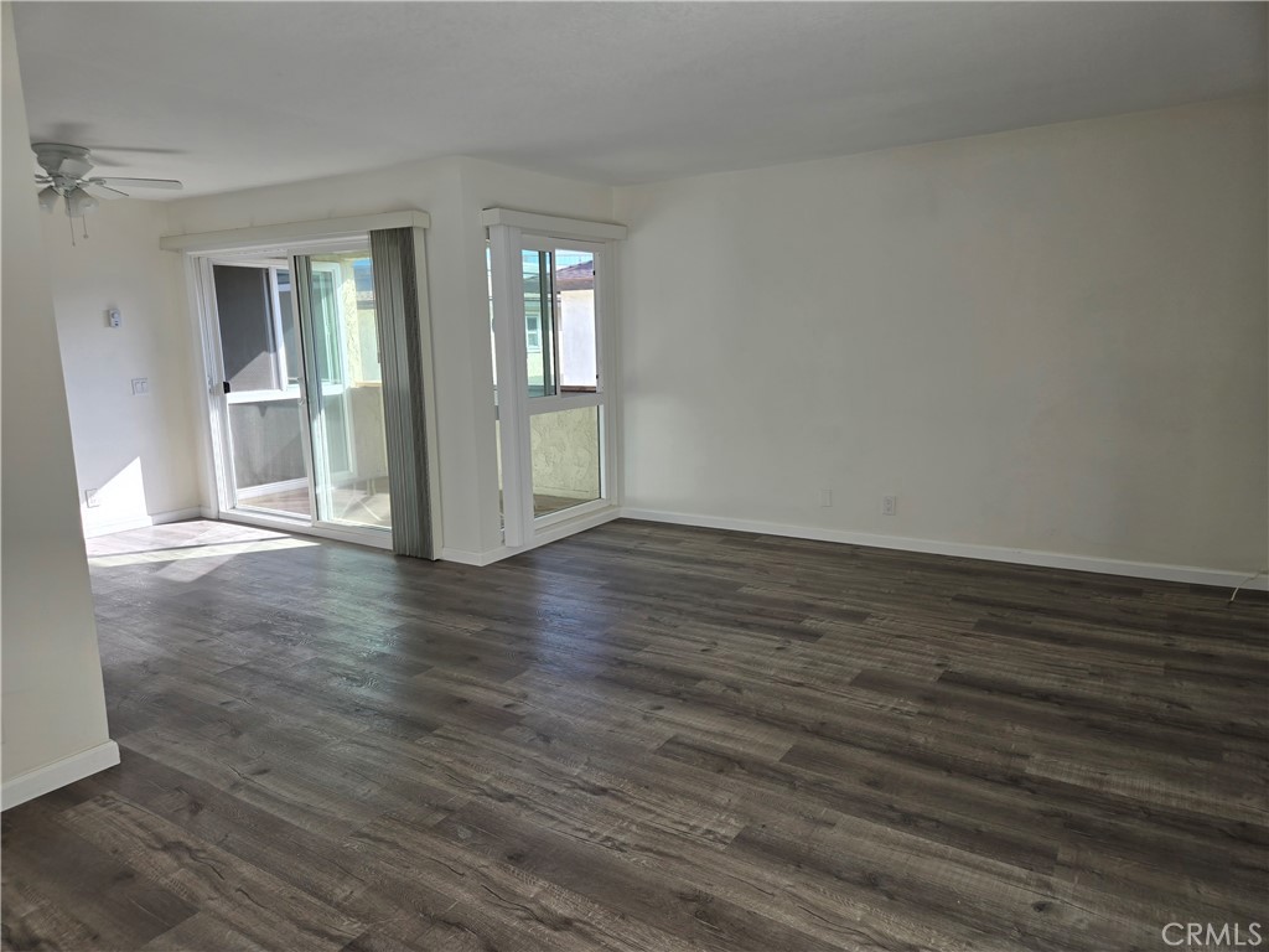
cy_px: 476
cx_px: 634
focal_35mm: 23
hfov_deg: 73.9
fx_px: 843
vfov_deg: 58.9
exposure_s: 1/187
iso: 25
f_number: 1.8
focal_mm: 5.4
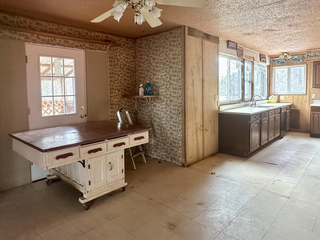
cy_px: 101
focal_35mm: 24
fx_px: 222
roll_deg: +0.3
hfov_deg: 71.4
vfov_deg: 56.6
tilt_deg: -1.9
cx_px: 143
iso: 250
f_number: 2.2
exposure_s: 1/99
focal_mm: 2.22
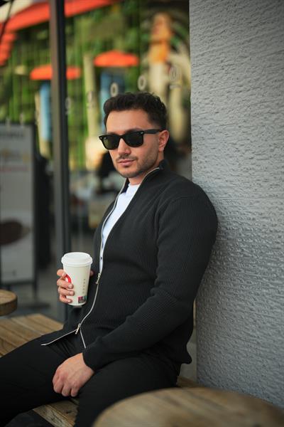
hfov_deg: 27.0
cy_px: 214
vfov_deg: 39.6
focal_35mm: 50
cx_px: 142
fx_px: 592
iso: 500
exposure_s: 1/2000
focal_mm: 50
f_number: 1.2
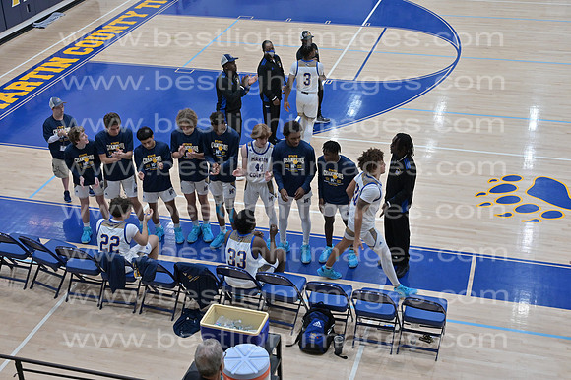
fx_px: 793
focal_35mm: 50
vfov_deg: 27.0
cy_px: 190
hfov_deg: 39.6
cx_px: 286
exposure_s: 1/400
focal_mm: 50
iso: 3600
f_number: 4
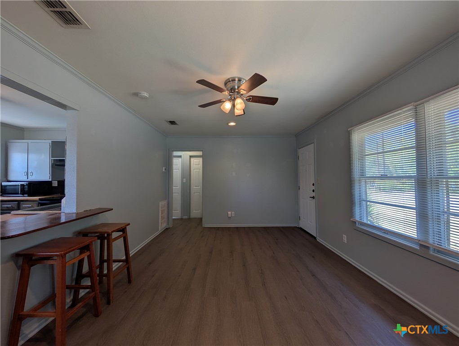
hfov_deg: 110.5
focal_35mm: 12
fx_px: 159
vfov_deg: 94.6
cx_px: 230
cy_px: 173
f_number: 1.7
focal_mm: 2.02
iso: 47
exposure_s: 1/192
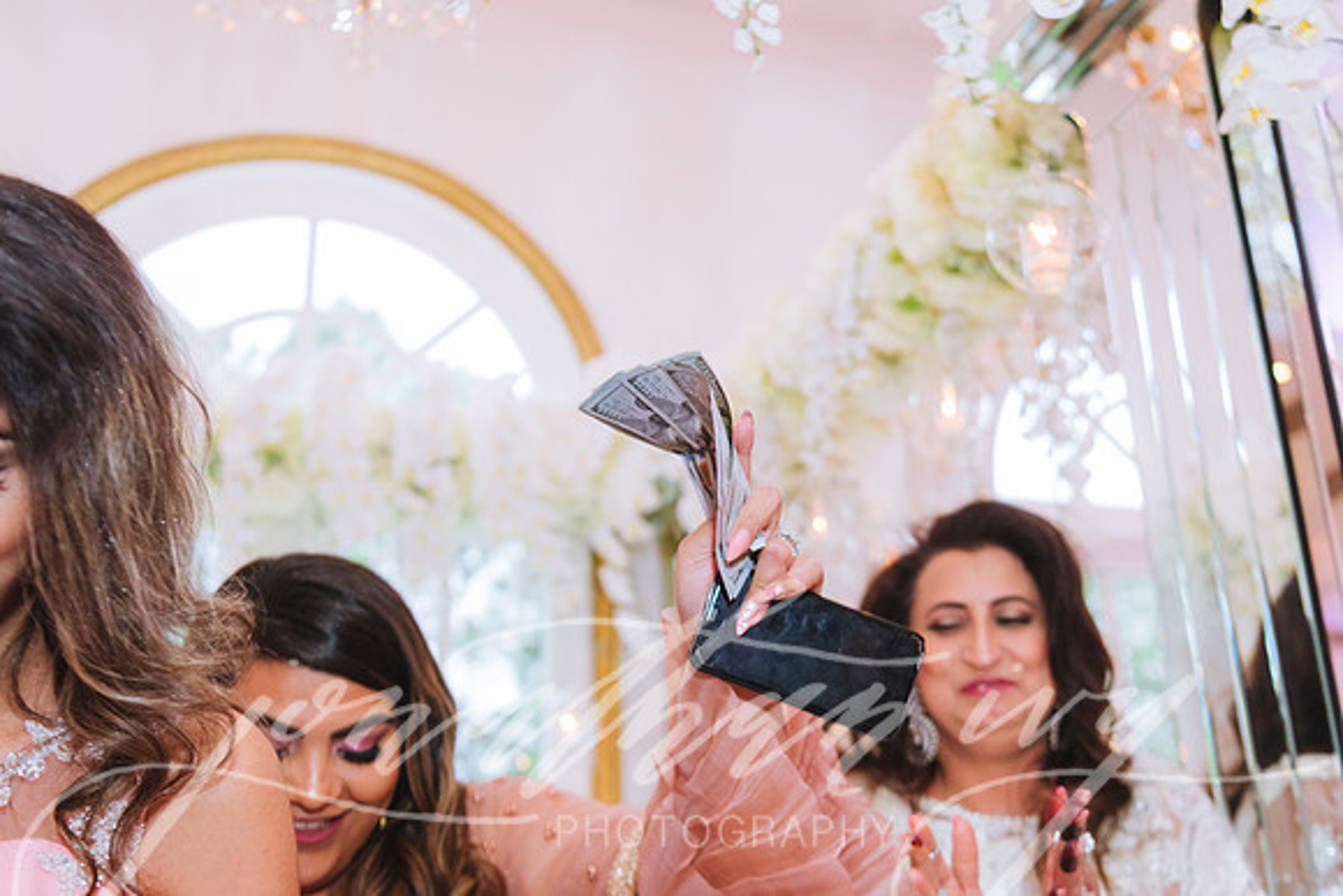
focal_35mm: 39
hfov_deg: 49.2
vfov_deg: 34.0
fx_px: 1467
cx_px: 672
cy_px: 448
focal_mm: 32
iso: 800
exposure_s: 1/125
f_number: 2.8
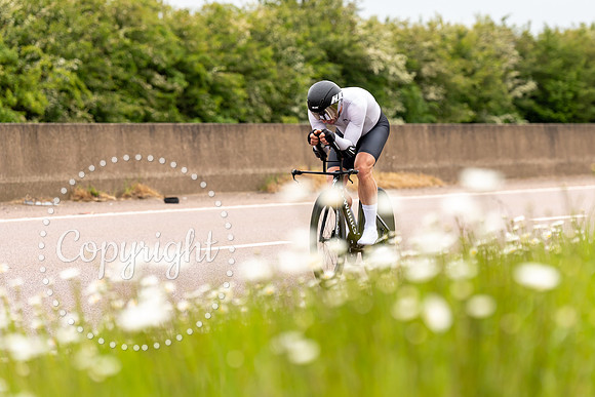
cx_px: 383
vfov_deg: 7.1
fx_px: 3189
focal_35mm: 193
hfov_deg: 10.7
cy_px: 142
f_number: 3.5
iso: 800
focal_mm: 150
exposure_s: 1/1000
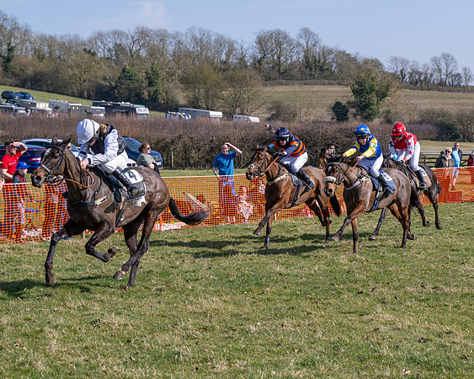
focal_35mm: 100
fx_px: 1402
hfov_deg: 19.2
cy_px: 184
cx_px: 240
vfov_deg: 15.4
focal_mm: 75
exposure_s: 1/1600
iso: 200
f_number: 5
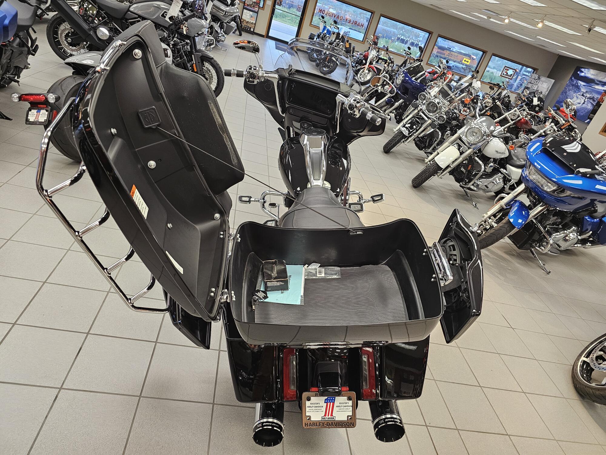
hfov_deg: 73.9
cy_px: 228
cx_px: 303
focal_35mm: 23
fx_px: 403
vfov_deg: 58.9
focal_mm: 6.3
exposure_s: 1/120
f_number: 1.7
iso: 320
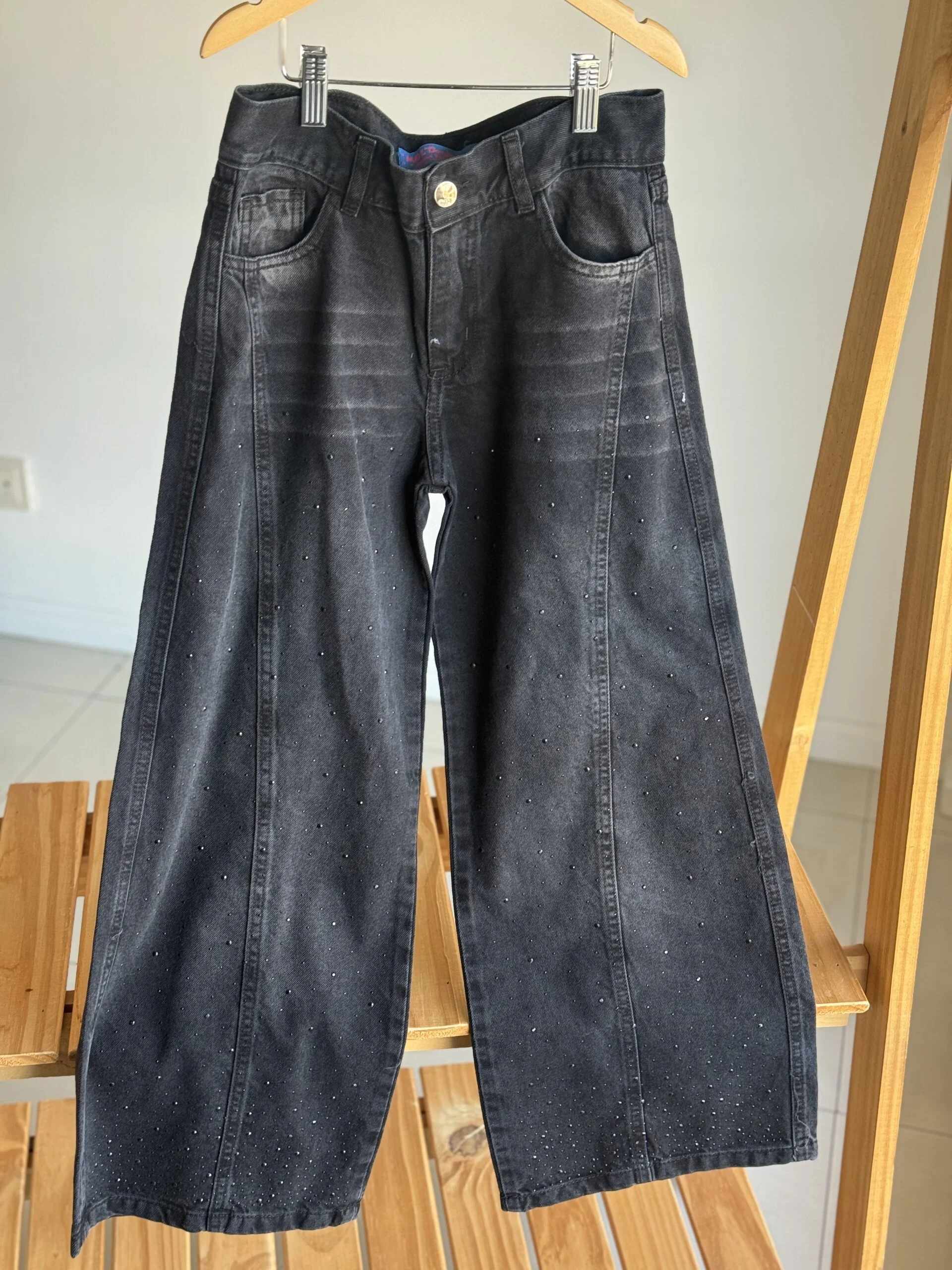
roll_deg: -2.4
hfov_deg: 30.3
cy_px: 635
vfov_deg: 39.7
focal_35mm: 48
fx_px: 1760
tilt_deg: -27.8
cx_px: 476
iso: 100
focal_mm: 6.76
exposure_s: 1/83
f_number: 1.78
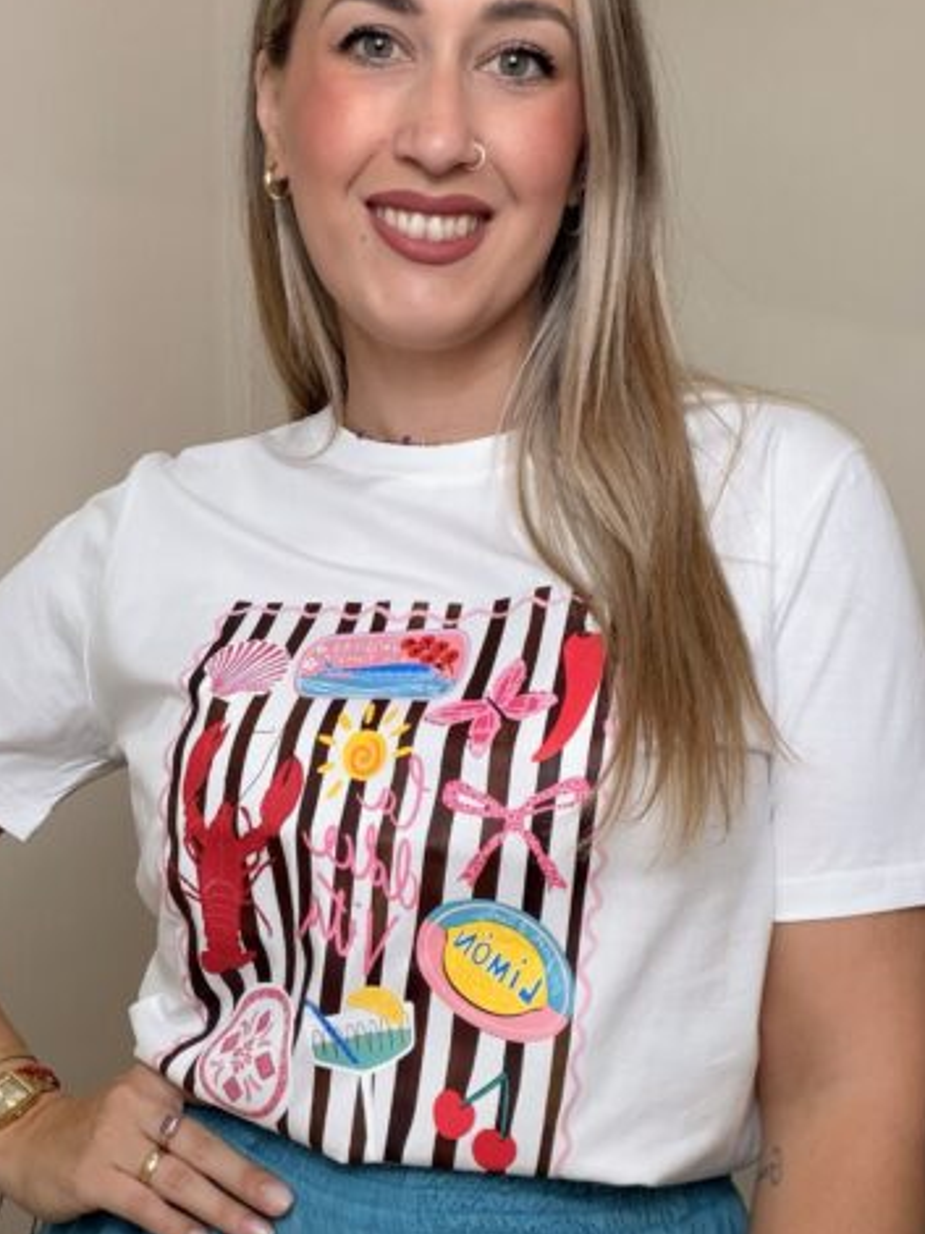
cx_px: 296
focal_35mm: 51
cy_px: 720
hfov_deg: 28.3
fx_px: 1818
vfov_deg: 37.4
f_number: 1.9
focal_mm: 2.71
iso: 64
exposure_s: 1/50
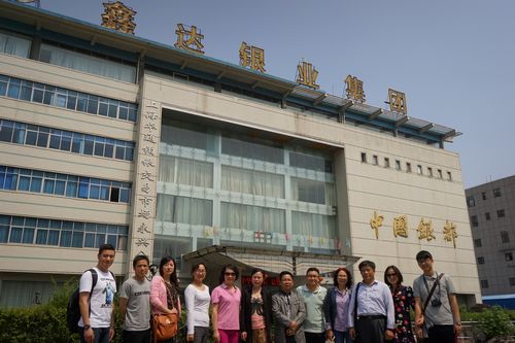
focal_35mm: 31
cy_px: 172
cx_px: 258
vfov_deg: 42.3
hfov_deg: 60.3
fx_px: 443
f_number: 5.6
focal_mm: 31
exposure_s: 1/6400
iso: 800
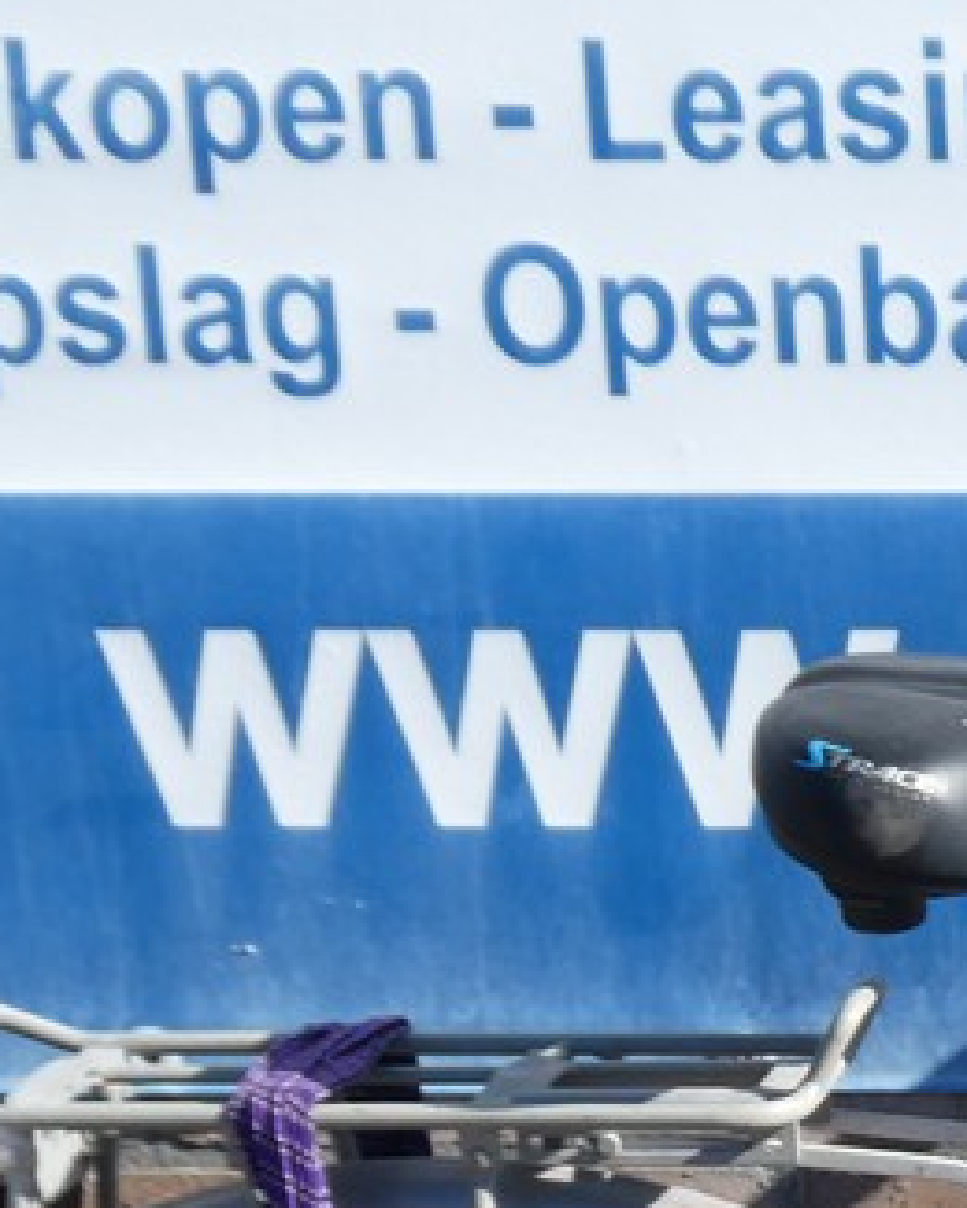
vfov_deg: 12.3
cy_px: 1501
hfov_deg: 9.6
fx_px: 5471
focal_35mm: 153
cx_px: 1689
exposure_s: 1/400
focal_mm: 8.4
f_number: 4
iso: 80
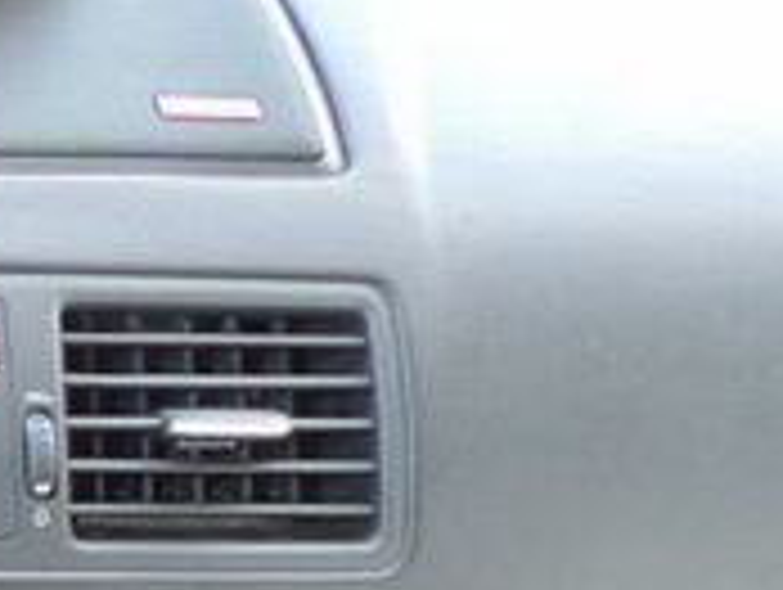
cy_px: 1139
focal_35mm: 141
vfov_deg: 9.9
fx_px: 3194
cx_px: -1220
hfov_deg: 11.2
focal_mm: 4.3
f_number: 3.2
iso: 200
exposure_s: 1/14
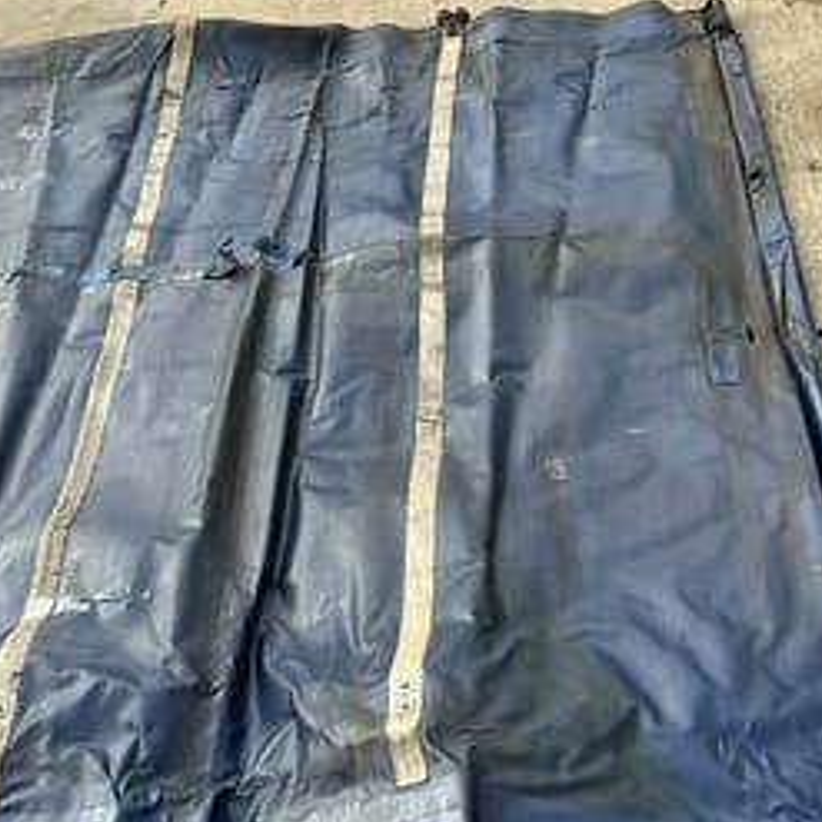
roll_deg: +11.8
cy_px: 547
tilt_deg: -36.8
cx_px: 270
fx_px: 1343
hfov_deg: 33.7
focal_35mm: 50
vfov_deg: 33.7
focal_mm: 3
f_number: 1.8
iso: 25
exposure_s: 1/674
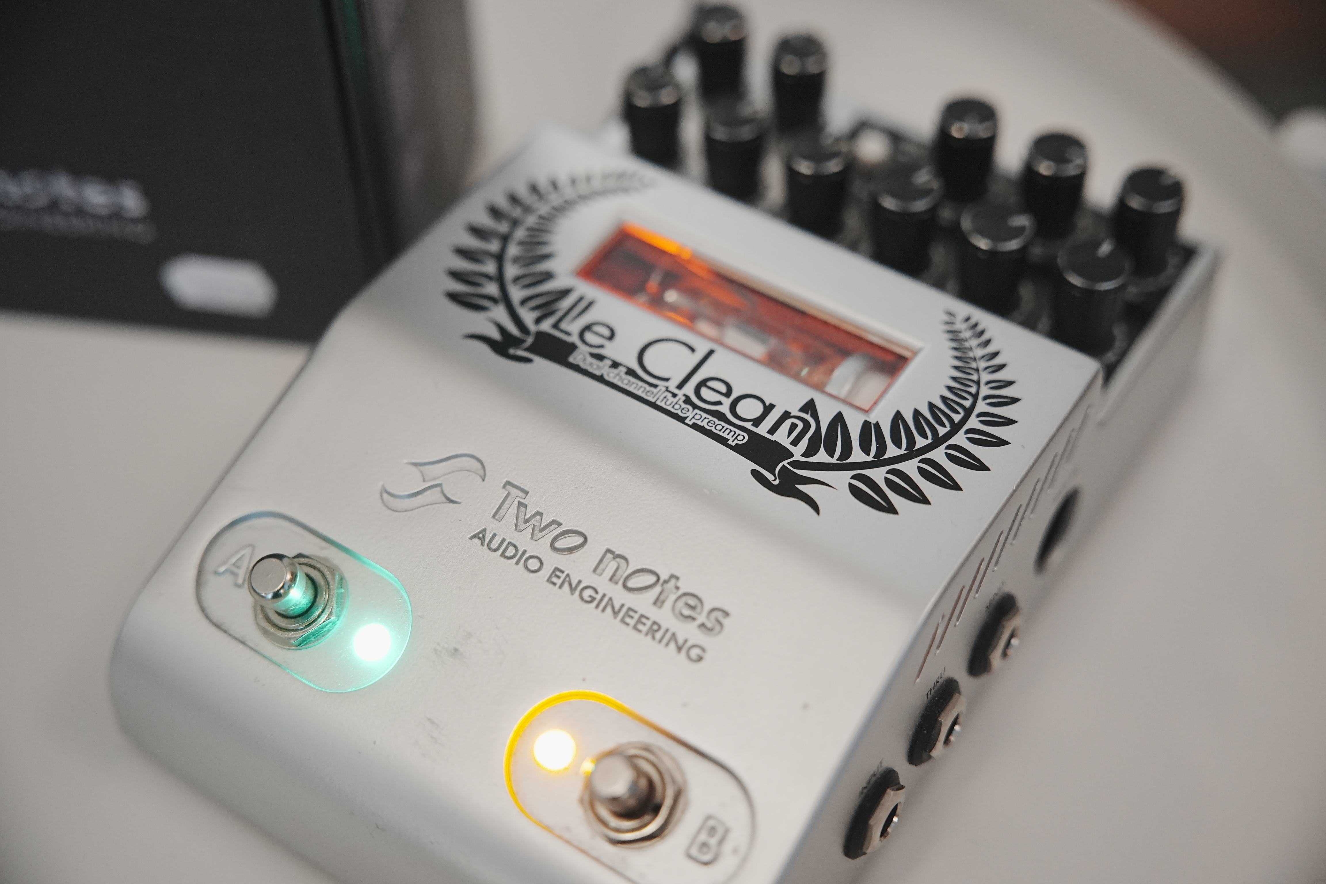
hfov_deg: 39.4
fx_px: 1853
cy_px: 442
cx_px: 663
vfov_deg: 26.8
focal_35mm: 50
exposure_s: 1/100
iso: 2000
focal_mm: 50.3
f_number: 2.8
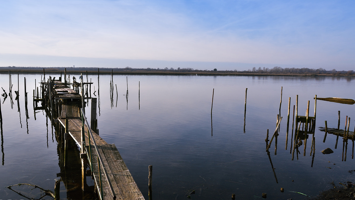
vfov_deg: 41.5
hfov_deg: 67.9
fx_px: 264
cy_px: 106
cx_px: 178
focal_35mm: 28
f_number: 8
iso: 100
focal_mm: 16
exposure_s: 1/160
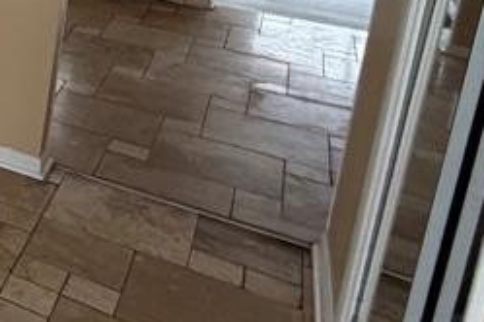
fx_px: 807
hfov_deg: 21.4
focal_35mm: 60
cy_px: -107
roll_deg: -1.3
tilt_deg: -8.6
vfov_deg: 20.5
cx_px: -393
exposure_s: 1/105
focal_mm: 2.22
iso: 320
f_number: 2.2
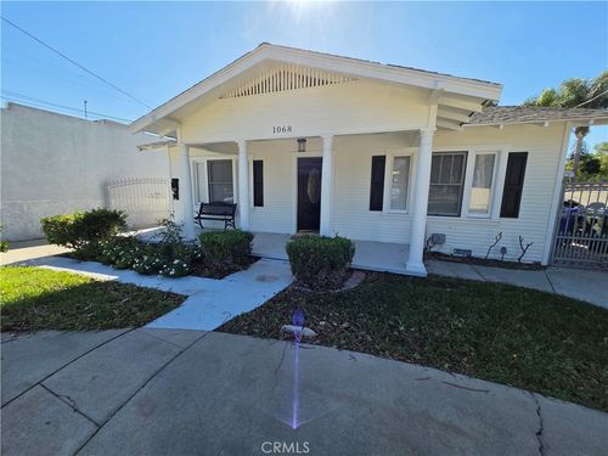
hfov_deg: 106.2
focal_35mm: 13
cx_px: 304
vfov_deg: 89.9
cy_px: 228
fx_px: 228
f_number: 2.2
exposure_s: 1/1636
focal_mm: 1.7
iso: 50
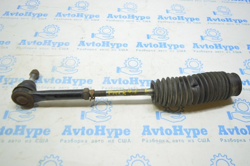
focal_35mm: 33
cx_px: 125
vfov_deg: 39.9
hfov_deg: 57.3
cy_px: 83
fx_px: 229
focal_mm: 22
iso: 400
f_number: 3.8
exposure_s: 1/30
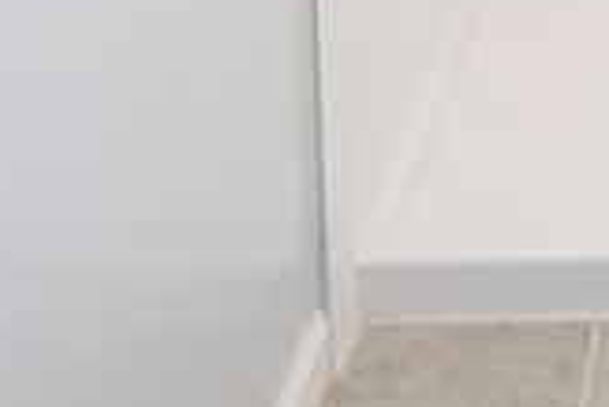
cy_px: -609
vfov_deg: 11.7
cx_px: 872
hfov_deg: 19.5
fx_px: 1575
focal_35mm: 93
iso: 1250
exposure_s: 1/125
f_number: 5
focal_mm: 14
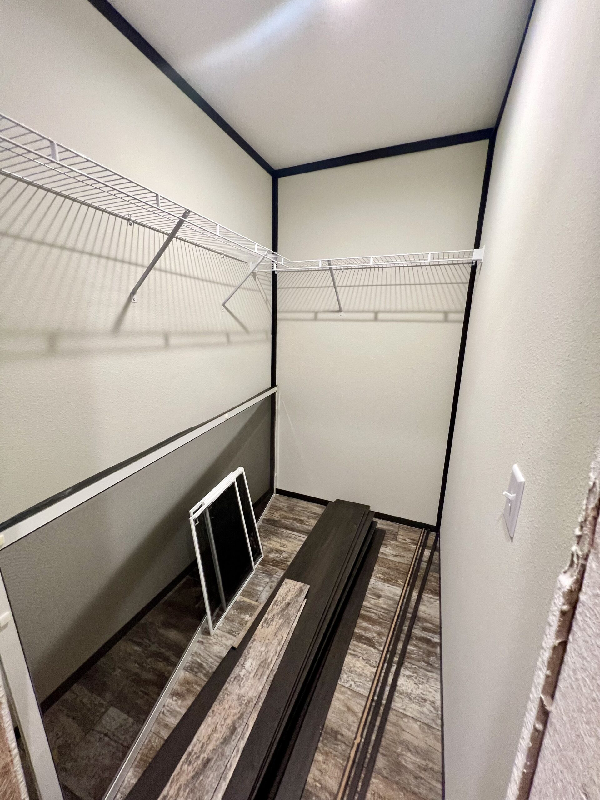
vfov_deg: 106.2
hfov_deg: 89.9
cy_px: 400
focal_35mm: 13
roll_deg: -0.5
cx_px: 300
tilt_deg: -13.3
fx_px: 300
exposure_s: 1/60
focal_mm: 1.57
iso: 160
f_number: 1.8
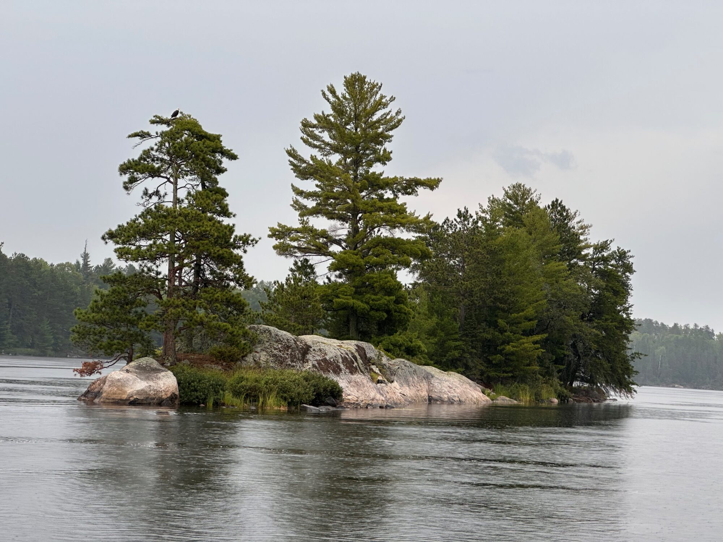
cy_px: 271
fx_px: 1608
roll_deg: -3.5
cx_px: 362
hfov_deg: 25.3
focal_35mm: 77
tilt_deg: +4.3
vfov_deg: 19.1
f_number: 2.8
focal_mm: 9
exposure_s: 1/112
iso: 32
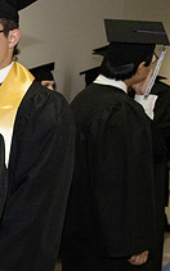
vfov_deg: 24.2
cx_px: -202
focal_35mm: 84
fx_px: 622
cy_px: 219
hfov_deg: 12.9
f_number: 7.1
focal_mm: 30
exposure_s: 1/200
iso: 6400
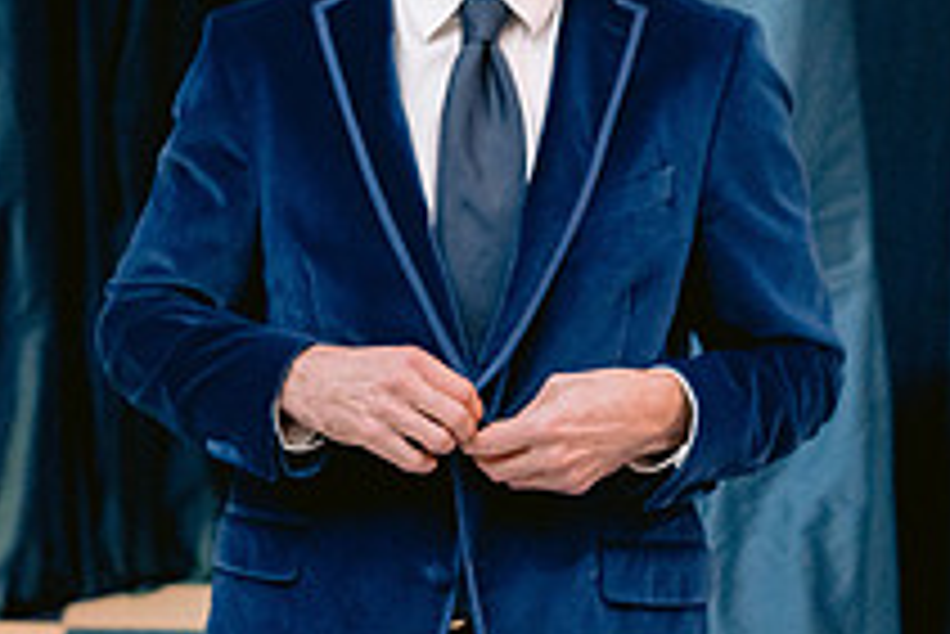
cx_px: 113
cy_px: 214
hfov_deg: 20.8
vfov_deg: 14.3
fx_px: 2535
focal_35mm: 96
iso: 1600
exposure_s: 1/125
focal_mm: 35
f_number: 2.8
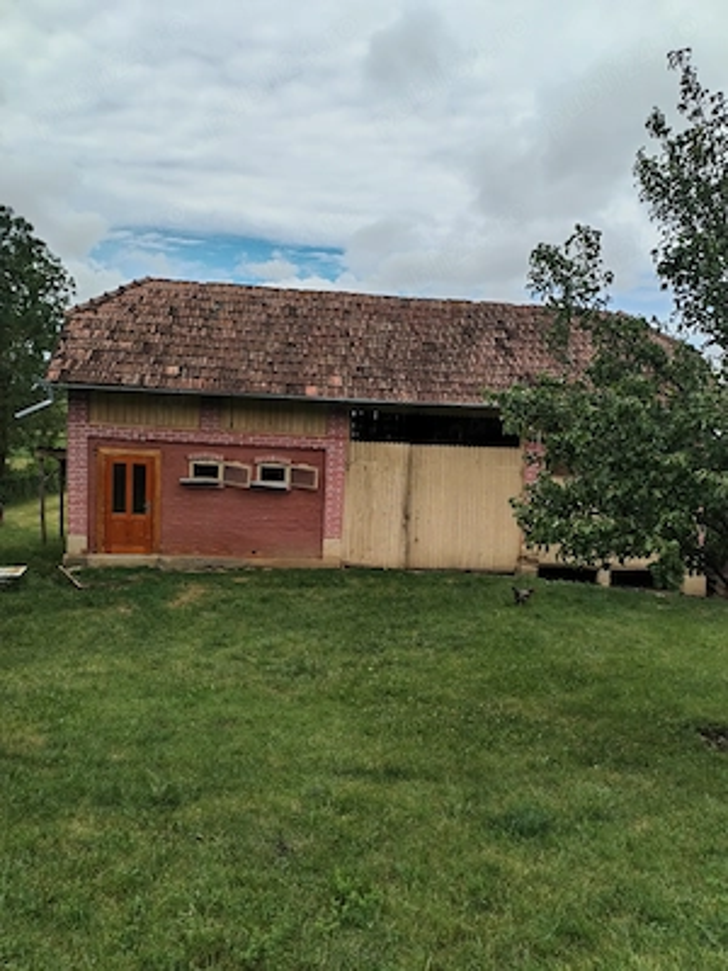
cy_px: 486
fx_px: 729
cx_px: 364
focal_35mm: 26
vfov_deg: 67.3
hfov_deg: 53.1
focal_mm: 4.75
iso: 100
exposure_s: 1/1057
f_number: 1.8
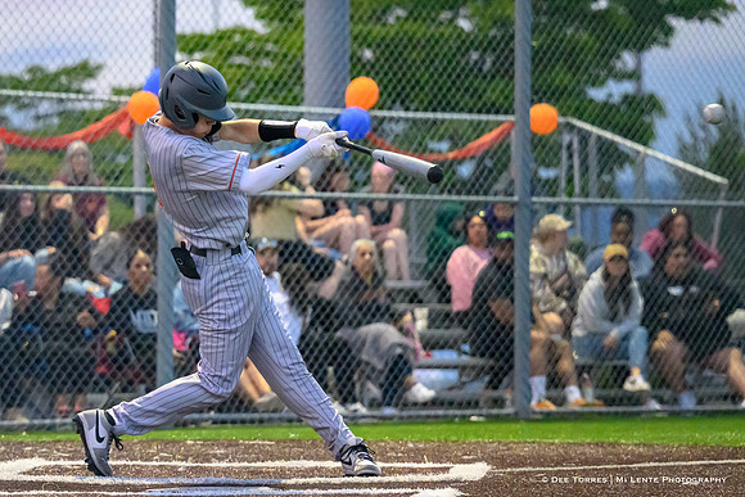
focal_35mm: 172
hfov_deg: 11.9
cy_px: 231
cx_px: 146
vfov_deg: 8.0
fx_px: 3568
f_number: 2.8
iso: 10000
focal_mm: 105
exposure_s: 1/2000
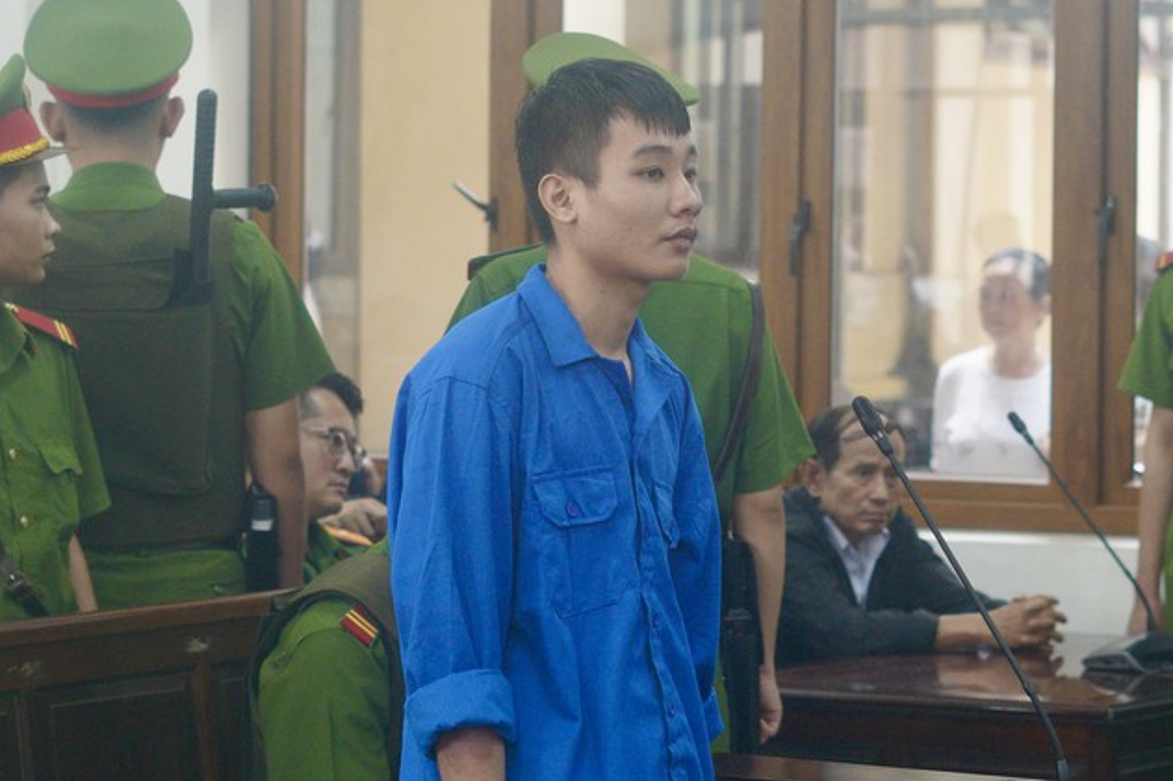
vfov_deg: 17.9
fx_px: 2476
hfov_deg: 26.7
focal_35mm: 76
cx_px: 588
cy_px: 392
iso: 1600
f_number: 2.8
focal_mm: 50
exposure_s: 1/320
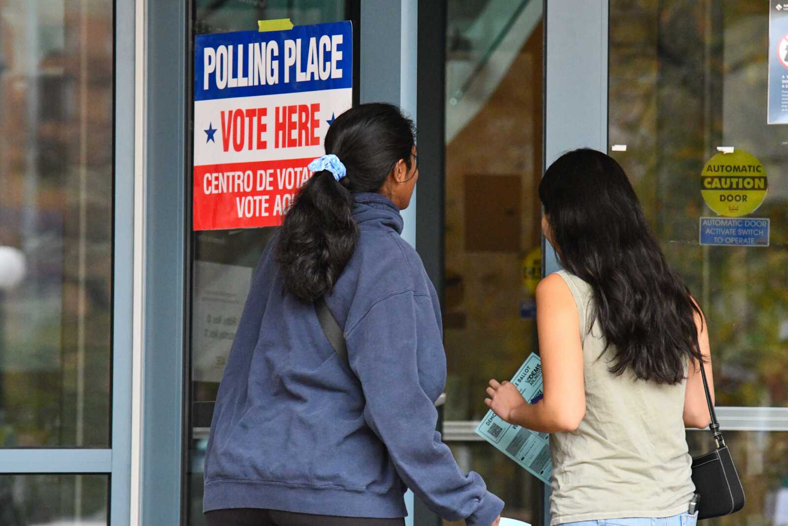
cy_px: 263
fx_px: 5253
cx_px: 394
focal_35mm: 240
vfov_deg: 5.7
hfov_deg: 8.6
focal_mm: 160
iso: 6400
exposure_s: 1/1600
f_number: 5
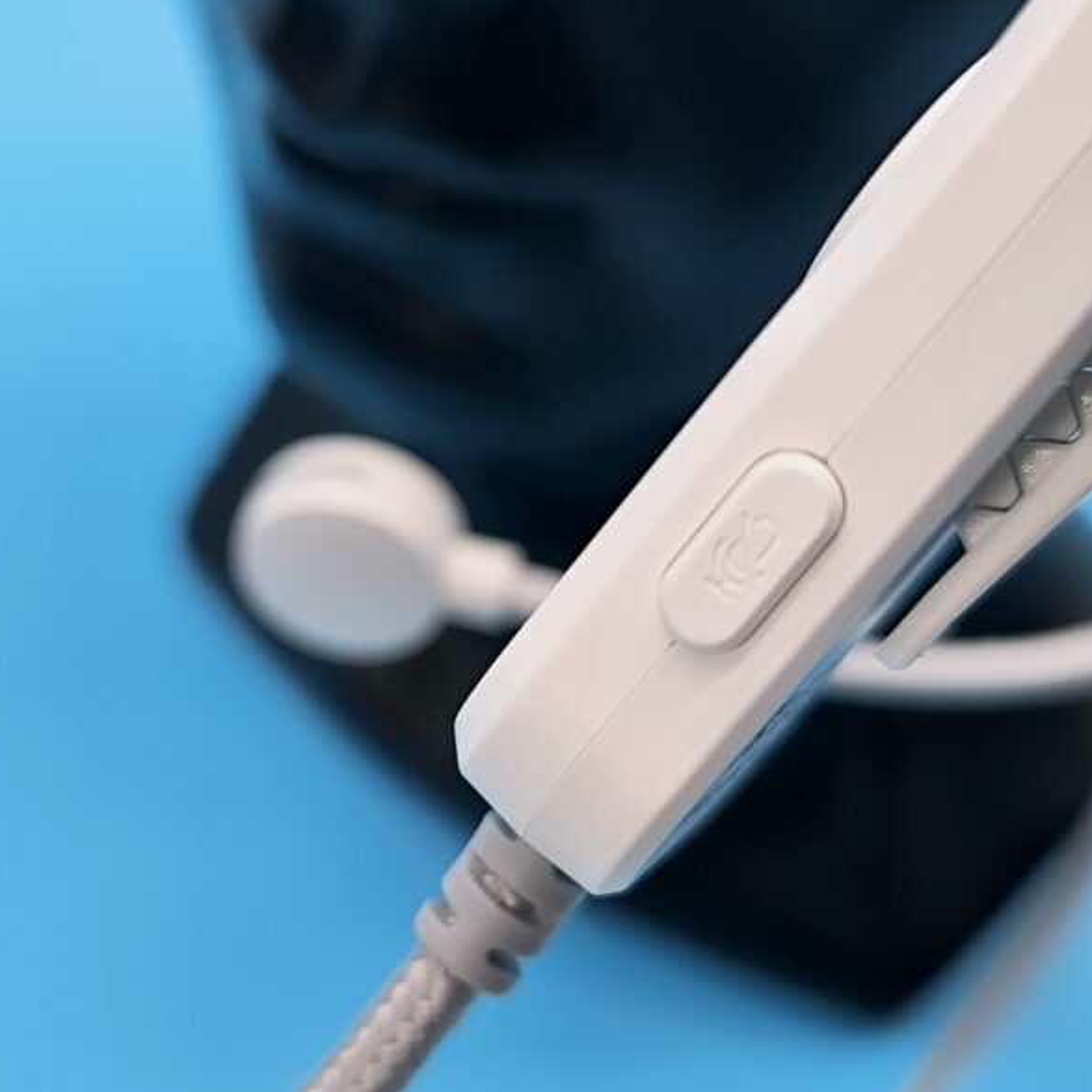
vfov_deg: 32.2
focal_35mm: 53
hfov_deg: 32.0
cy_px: 543
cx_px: 396
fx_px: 1892
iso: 160
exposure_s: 1/100
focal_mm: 6.14
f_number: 1.65
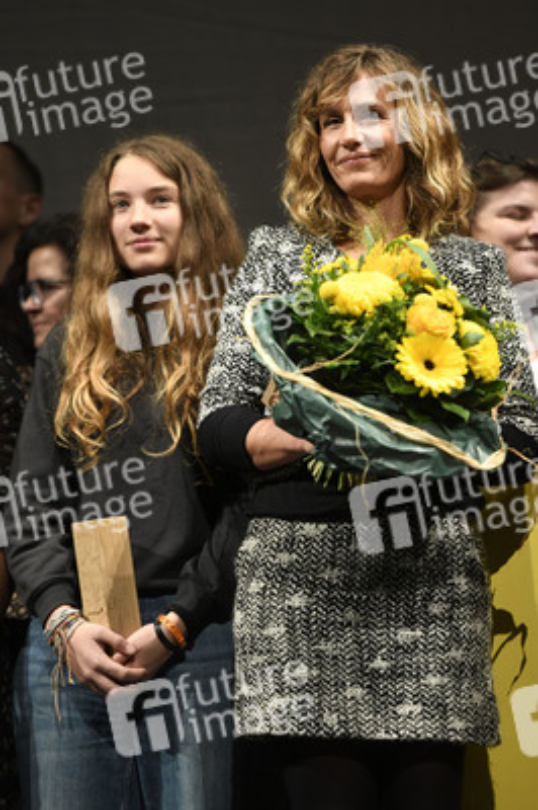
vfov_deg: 11.1
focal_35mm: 185
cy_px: 405
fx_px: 4154
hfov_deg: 7.4
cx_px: 269
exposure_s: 1/200
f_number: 3.2
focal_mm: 185
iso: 1600
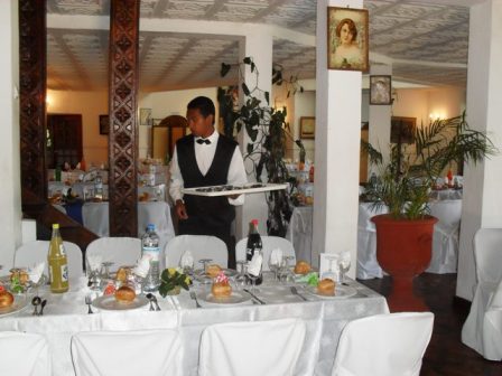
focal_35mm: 35
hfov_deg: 52.6
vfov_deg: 40.7
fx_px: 508
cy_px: 188
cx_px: 251
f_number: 3.2
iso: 200
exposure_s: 1/45
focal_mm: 6.3
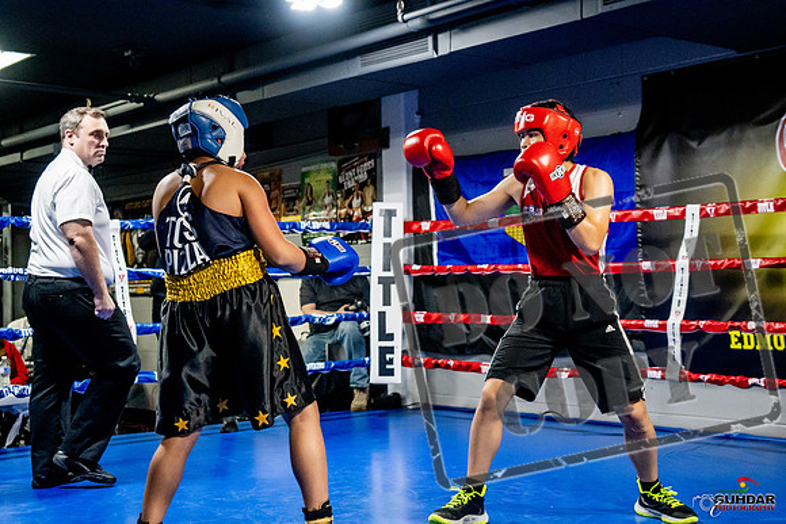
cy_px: 262
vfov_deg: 26.0
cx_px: 393
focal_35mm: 52
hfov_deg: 38.2
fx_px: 1136
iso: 5000
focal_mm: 35
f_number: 2.8
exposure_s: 1/800
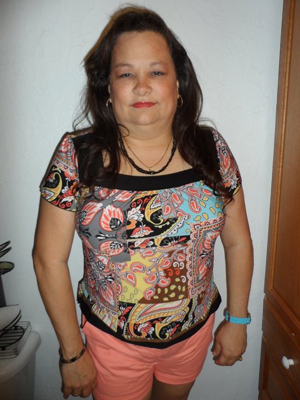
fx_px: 277
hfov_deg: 56.8
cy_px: 200
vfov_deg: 71.6
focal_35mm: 24
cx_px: 150
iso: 100
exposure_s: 1/30
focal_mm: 4
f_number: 3.2
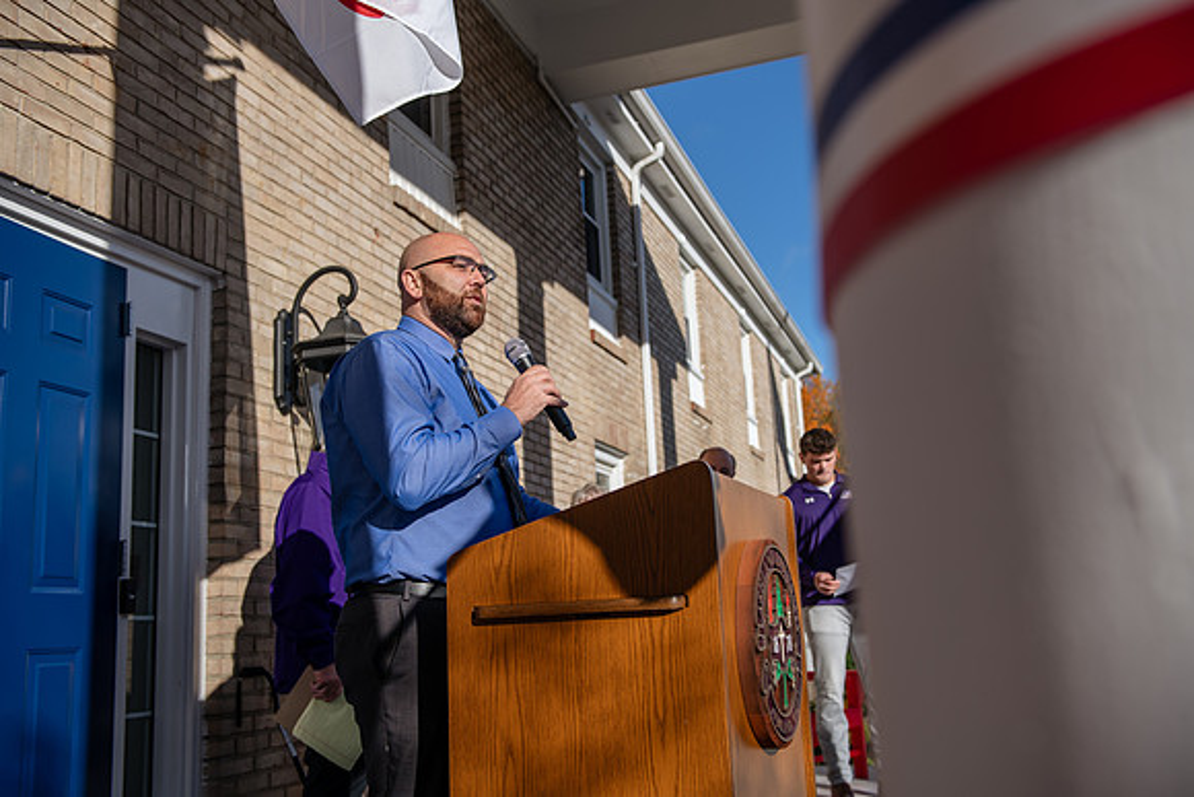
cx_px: 597
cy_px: 398
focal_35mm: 36
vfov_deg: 36.9
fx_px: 1194
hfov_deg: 53.1
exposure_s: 1/1000
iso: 80
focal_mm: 36
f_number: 3.5
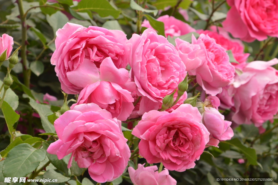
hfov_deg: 6.0
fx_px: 2662
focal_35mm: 345
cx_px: 139
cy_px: 92
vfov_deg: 4.0
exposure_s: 1/250
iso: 900
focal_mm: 230
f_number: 18
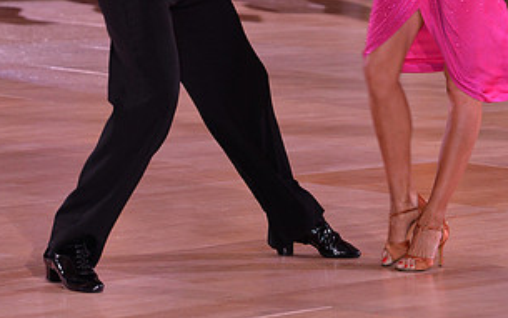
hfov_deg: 6.6
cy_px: -63
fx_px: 4419
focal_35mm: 319
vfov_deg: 4.1
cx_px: 312
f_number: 5.6
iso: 1600
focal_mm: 165
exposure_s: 1/250
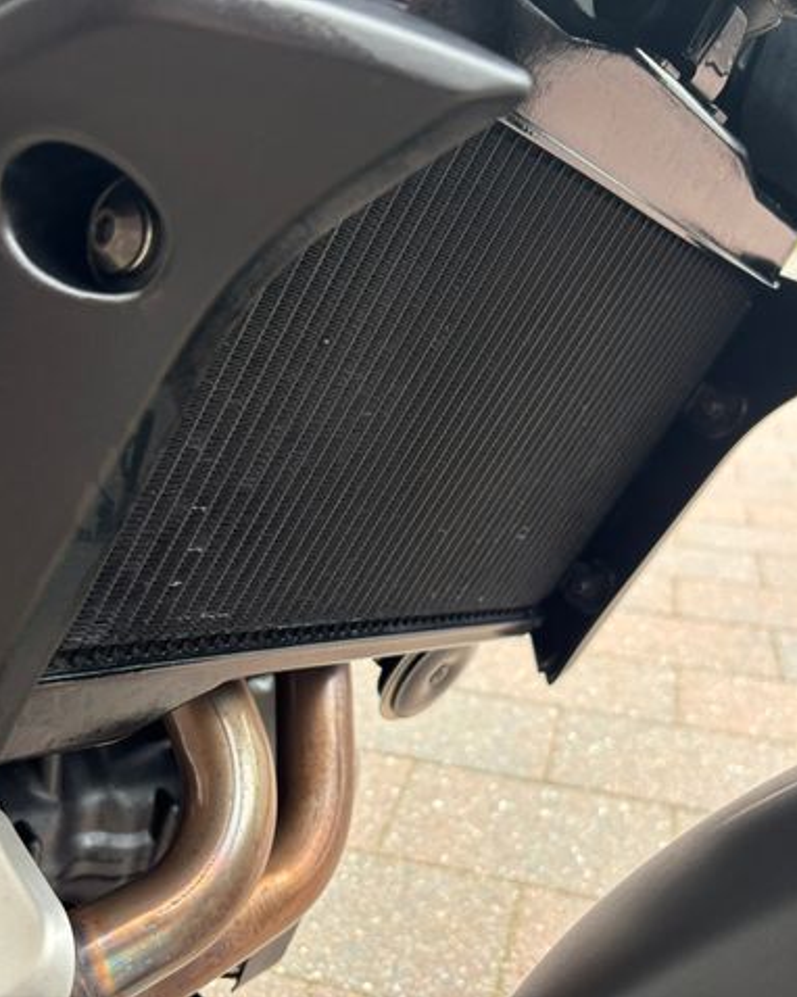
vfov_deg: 52.9
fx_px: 1003
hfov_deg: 43.1
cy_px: 498
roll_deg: +0.6
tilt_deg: -16.8
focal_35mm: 34
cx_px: 315
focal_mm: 5.96
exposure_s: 1/121
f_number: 1.6
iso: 80
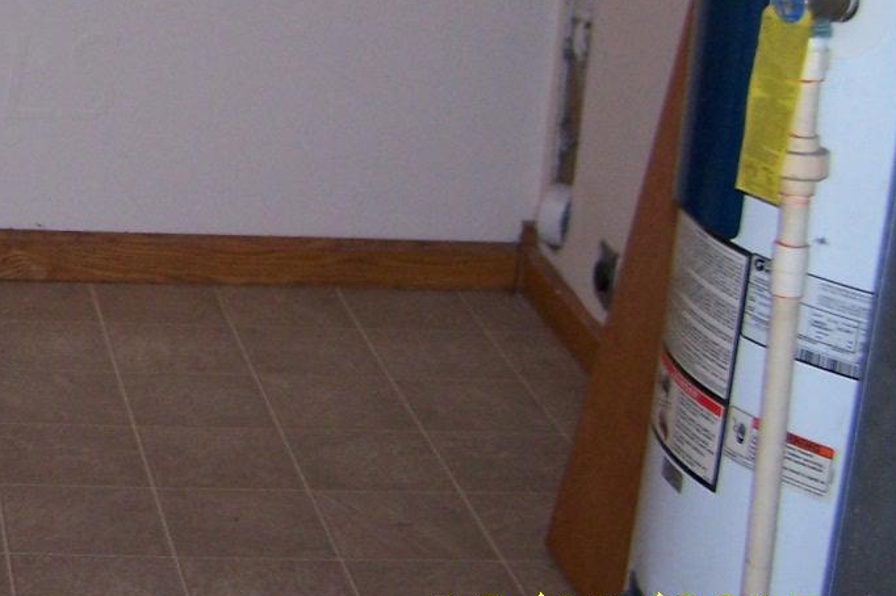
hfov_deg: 21.5
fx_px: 2239
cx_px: -85
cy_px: 75
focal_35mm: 90
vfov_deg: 15.0
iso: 140
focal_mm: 6.3
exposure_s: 1/60
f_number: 2.8
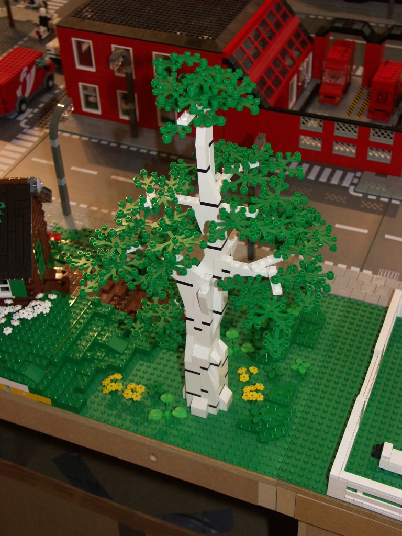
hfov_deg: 29.7
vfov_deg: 38.9
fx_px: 759
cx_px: 201
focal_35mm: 49
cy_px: 268
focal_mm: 12.57
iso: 200
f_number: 2.8
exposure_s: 1/50
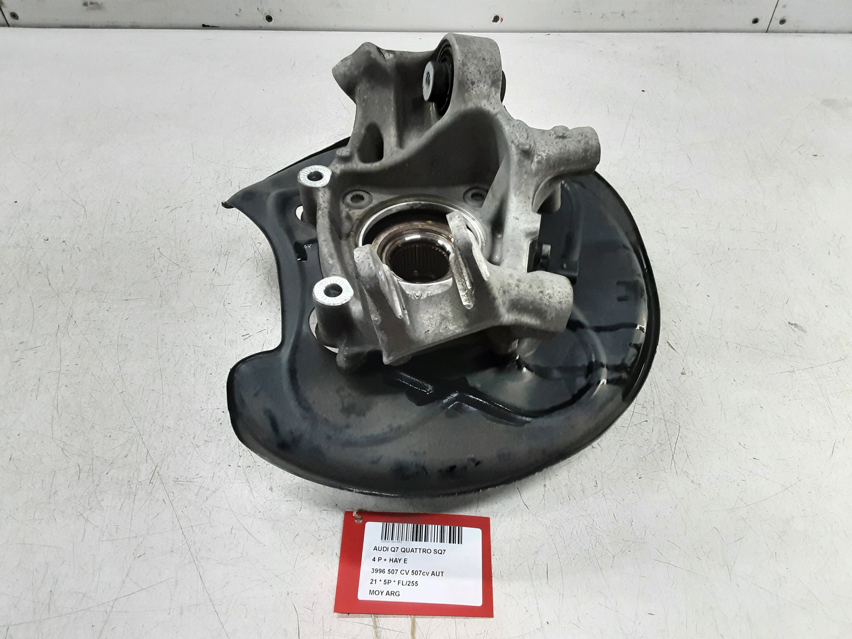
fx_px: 665
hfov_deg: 65.3
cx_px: 426
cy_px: 320
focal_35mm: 27
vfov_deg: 51.4
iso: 160
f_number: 1.9
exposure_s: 1/50
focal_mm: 2.91
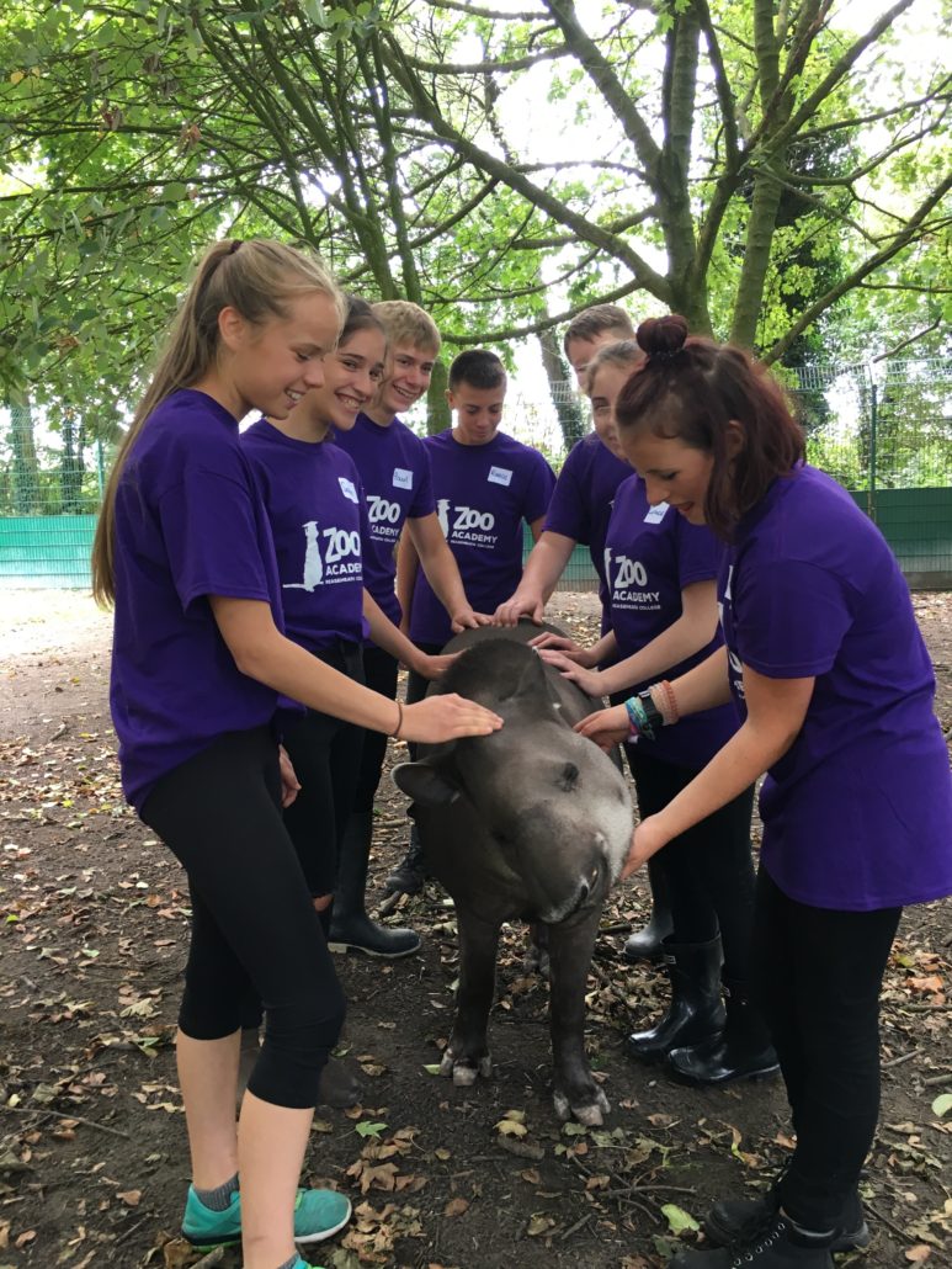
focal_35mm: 29
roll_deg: +0.7
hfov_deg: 48.2
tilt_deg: -8.2
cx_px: 476
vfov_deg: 61.6
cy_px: 634
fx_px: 1063
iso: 40
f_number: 2.2
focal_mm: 4.15
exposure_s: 1/33
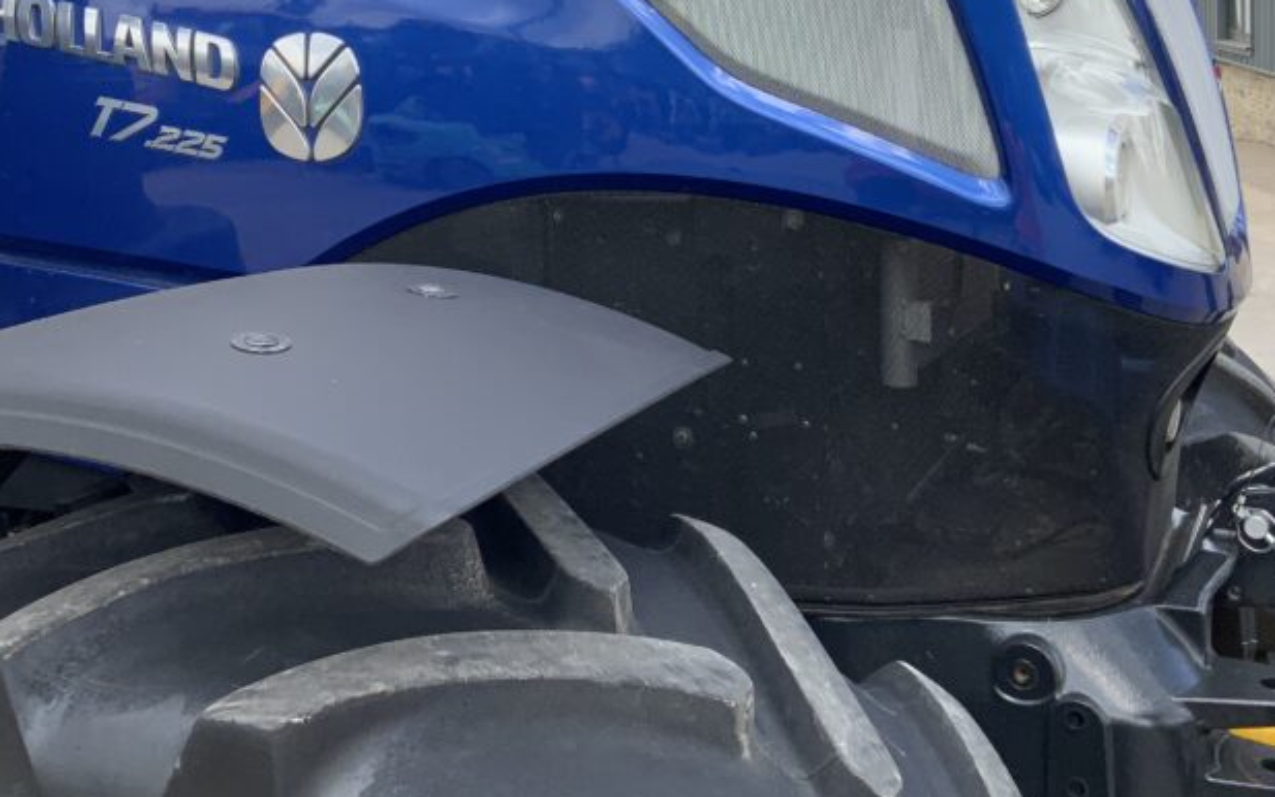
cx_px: 593
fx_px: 1773
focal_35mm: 51
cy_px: 116
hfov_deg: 39.5
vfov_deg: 24.8
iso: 16
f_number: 1.8
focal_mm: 3
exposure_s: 1/912
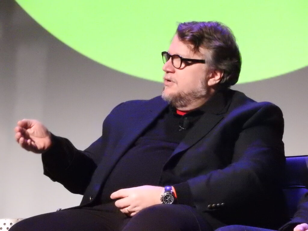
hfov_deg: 5.5
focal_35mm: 360
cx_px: 154
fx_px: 3203
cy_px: 116
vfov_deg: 4.1
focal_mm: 64.5
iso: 6400
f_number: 6.3
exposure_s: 1/160
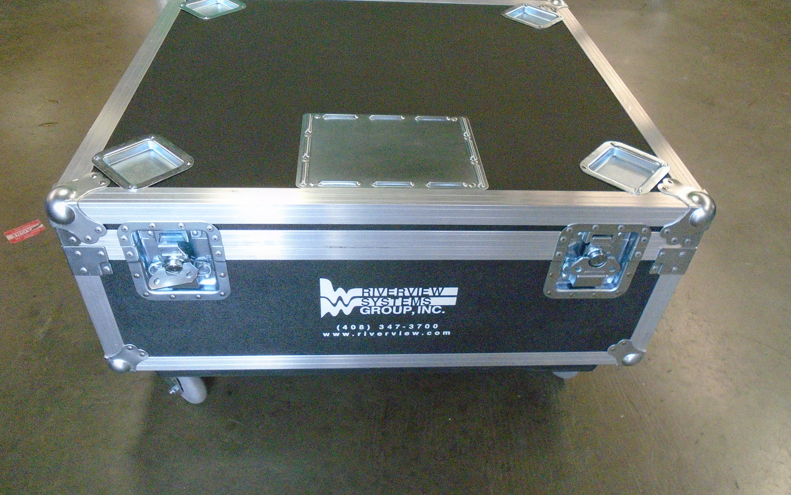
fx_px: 604
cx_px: 397
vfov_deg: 44.5
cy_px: 230
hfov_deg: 66.5
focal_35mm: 28
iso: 800
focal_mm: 4.6
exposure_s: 1/100
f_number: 3.2
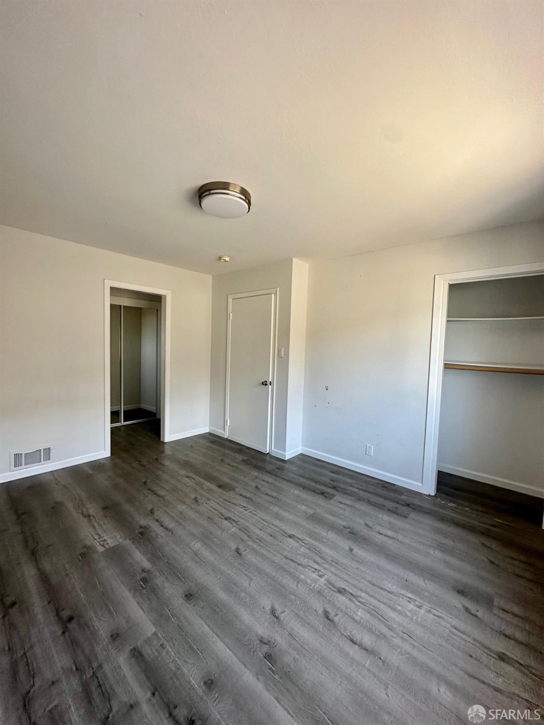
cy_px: 362
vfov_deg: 102.1
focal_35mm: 14
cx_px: 272
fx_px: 293
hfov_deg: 85.7
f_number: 2.2
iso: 100
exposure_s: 1/99
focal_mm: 2.22
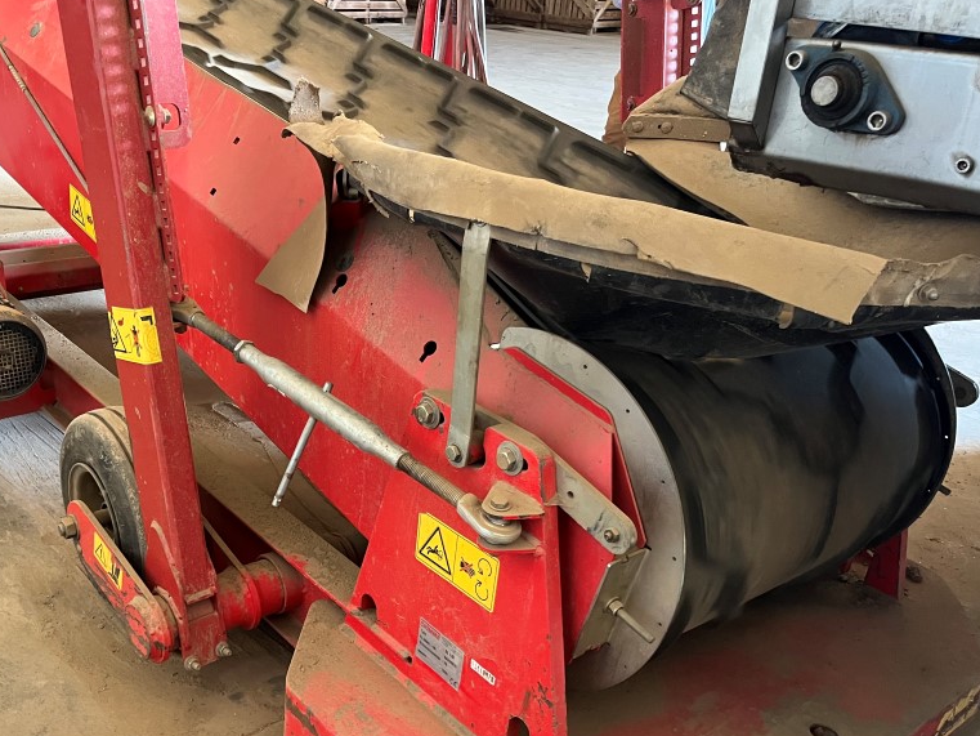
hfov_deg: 52.1
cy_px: 465
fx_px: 991
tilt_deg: -27.0
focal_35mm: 35
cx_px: 373
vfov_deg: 40.4
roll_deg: -1.8
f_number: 1.6
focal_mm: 5.1
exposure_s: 1/54
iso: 500
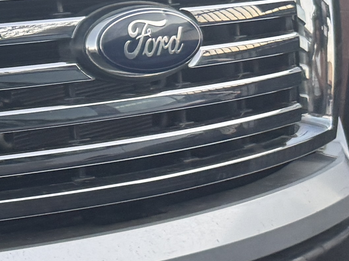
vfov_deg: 11.4
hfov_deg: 12.8
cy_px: 180
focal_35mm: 130
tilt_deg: -10.9
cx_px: -400
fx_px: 1311
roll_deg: +0.0
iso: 160
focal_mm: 6.76
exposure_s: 1/121
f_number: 1.78
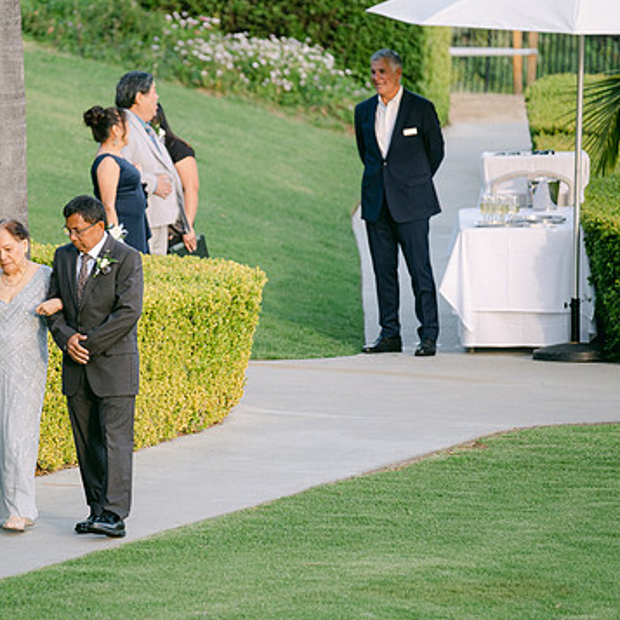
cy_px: 300
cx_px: 158
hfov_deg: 6.0
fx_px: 5876
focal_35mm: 290
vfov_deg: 6.0
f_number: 2.8
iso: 160
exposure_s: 1/170
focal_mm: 140
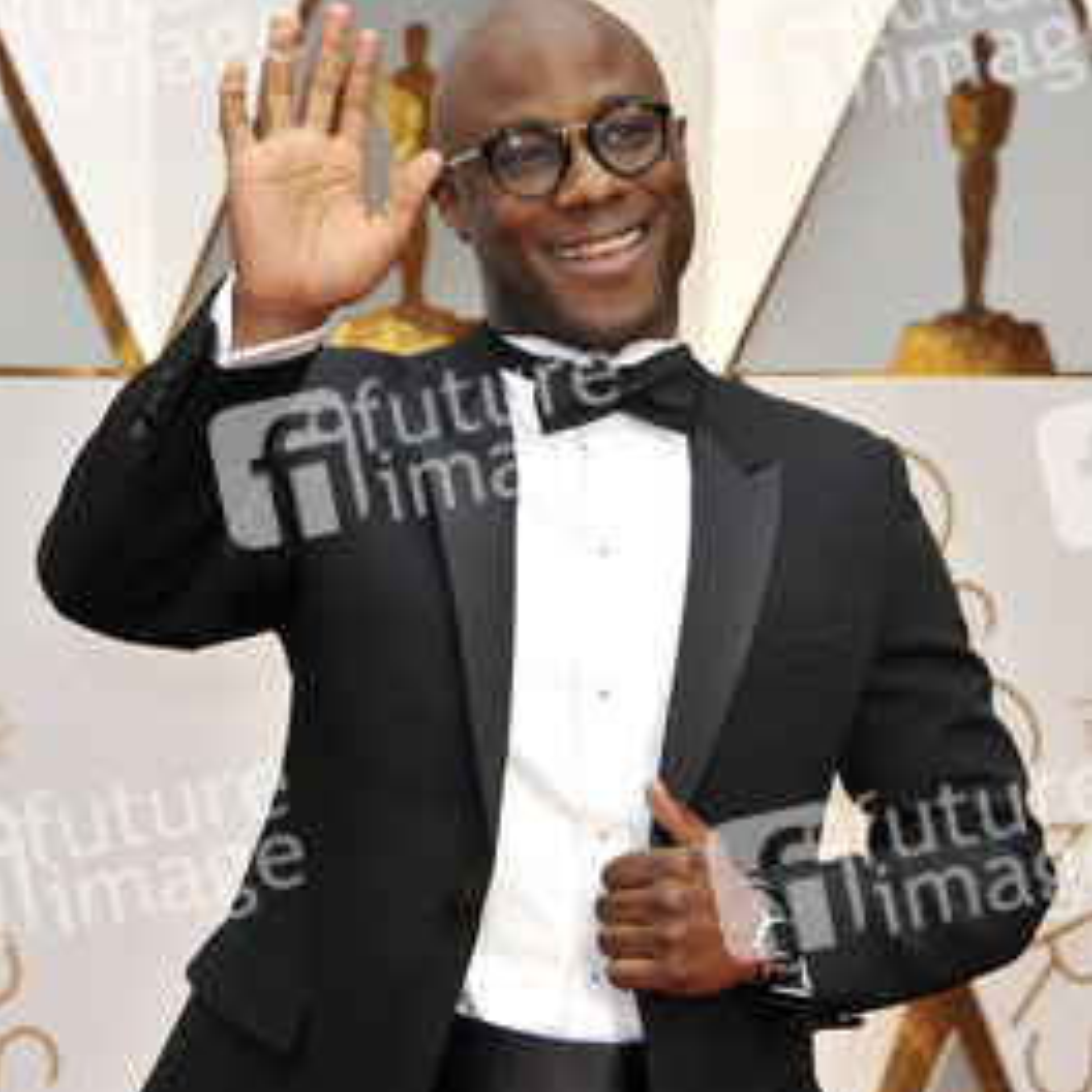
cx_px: 544
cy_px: 658
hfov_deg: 9.4
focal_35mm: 187
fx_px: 6674
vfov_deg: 9.4
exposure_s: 1/250
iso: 1000
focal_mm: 145
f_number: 8
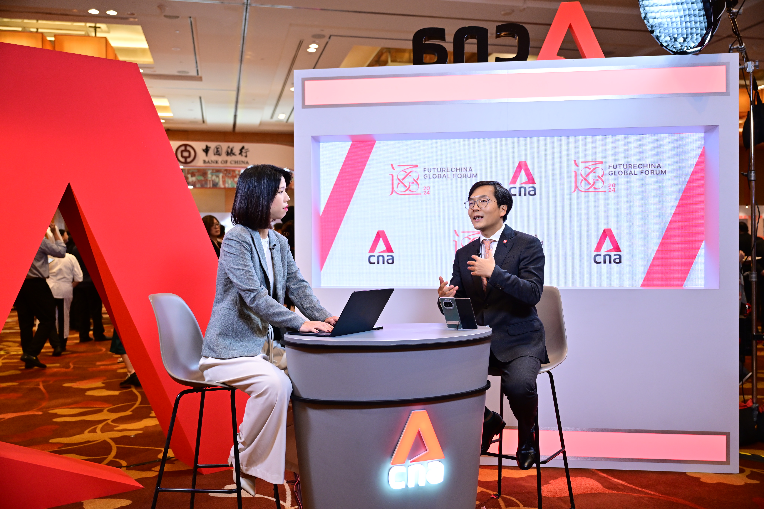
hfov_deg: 57.2
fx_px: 700
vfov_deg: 40.0
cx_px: 382
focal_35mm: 33
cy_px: 254
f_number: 2.8
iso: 800
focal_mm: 33
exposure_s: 1/160
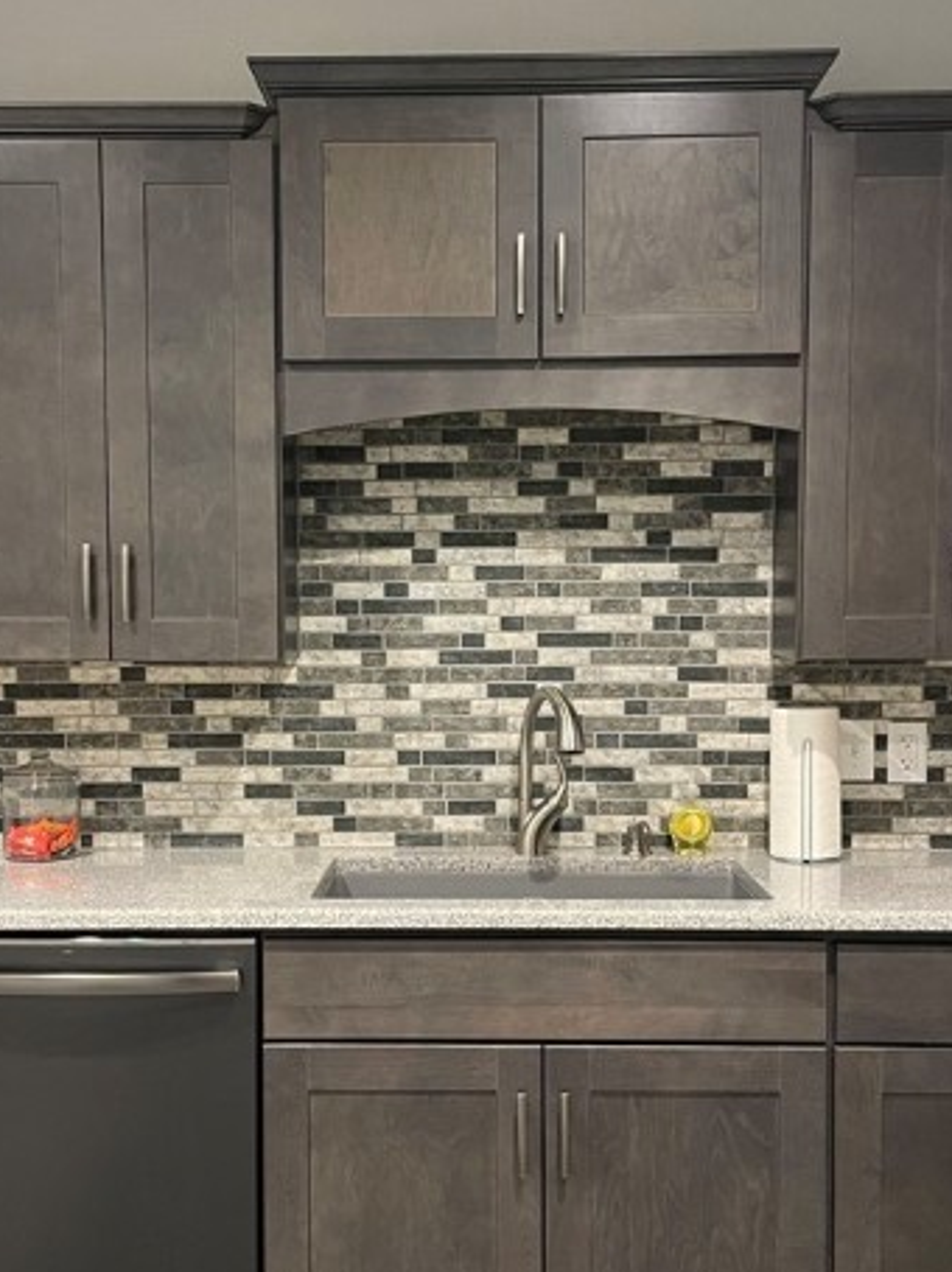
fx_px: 1615
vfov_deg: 42.9
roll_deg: +0.0
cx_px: 428
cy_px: 709
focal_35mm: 44
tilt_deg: -4.1
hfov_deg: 32.8
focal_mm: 4.2
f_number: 1.6
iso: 320
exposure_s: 1/60
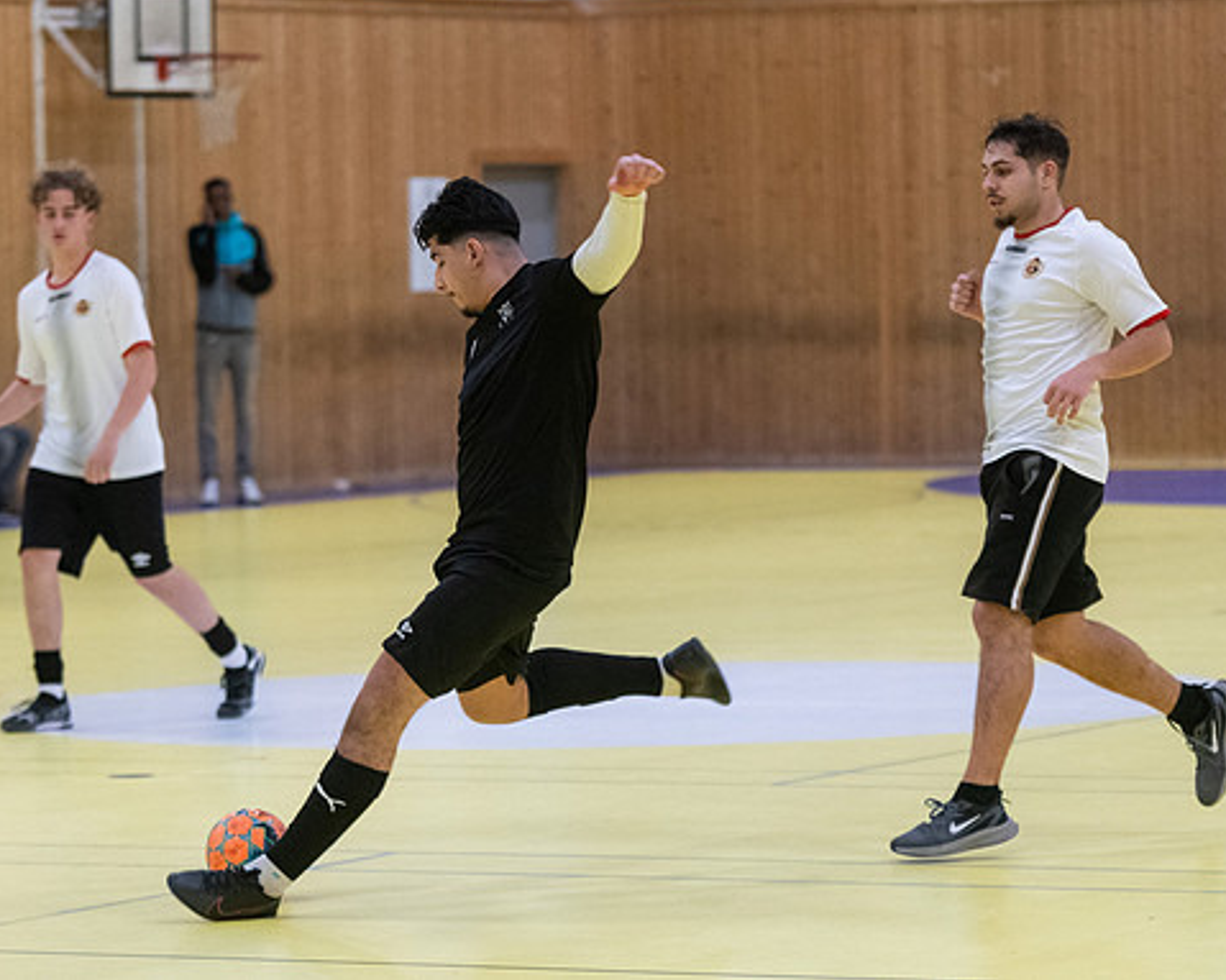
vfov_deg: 8.1
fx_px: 6929
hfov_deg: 10.1
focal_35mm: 191
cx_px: 553
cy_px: 487
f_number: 3.2
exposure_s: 1/640
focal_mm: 112
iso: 4000
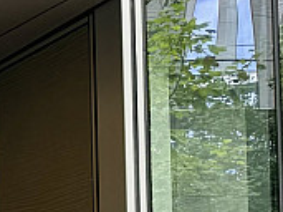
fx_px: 1332
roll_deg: -1.0
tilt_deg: +3.4
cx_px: -674
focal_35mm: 163
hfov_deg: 8.9
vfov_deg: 8.9
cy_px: 282
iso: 64
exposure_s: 1/137
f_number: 1.78
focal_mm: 6.86
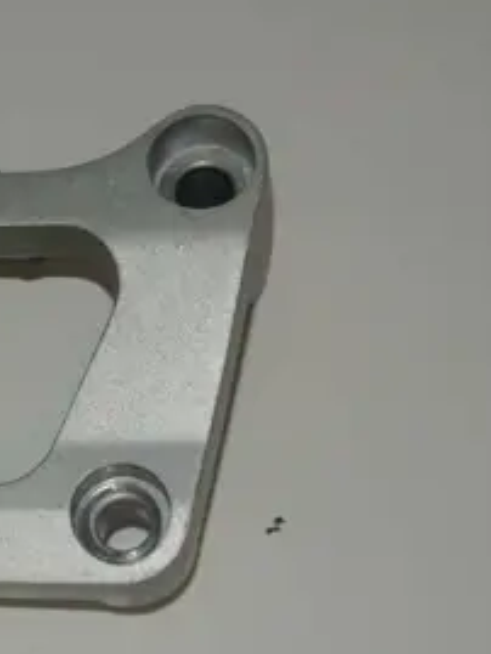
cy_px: 294
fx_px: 1890
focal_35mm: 100
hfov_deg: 14.5
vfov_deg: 19.6
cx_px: -27
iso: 200
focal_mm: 19.6
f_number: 4.8
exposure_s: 1/60
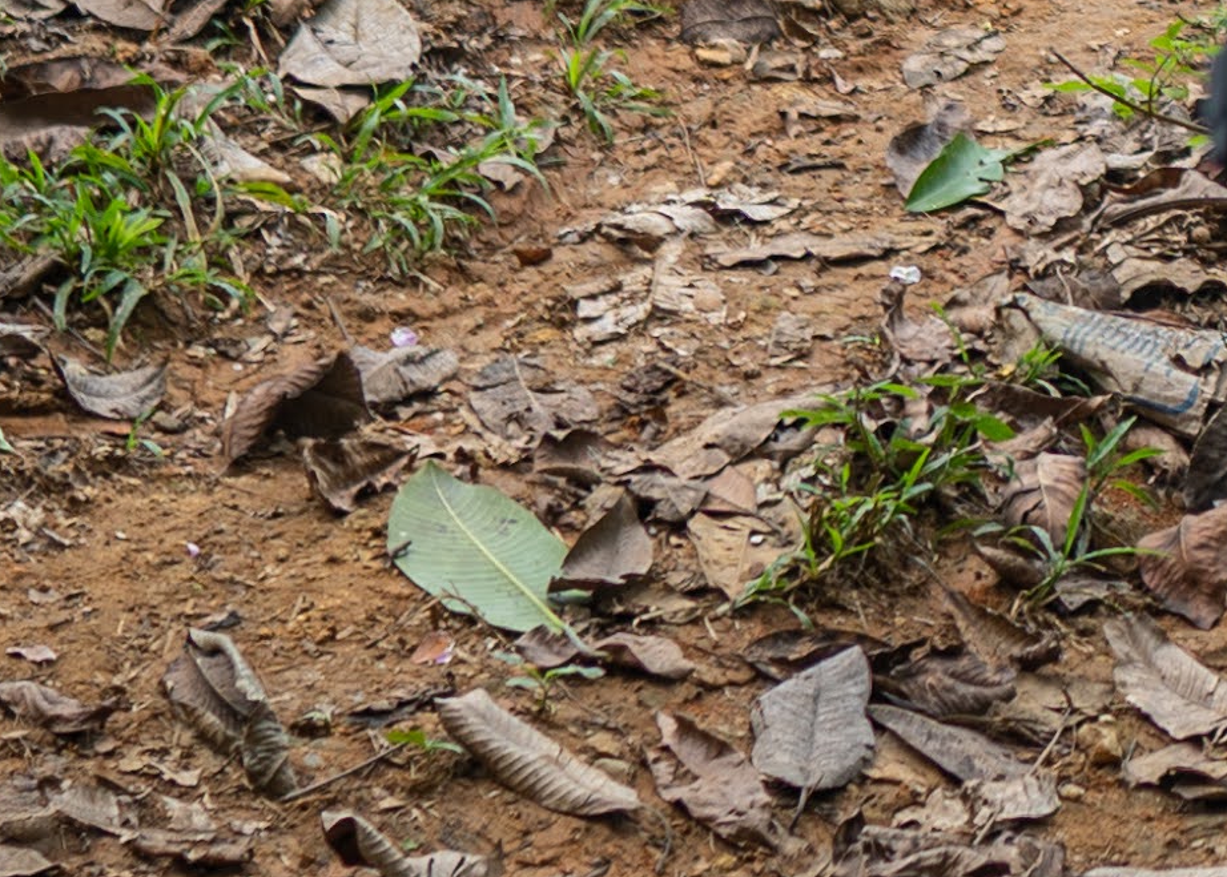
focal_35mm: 218
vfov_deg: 6.4
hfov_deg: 8.8
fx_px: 7598
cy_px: -1054
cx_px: 2219
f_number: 2
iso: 125
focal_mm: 35
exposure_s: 1/250
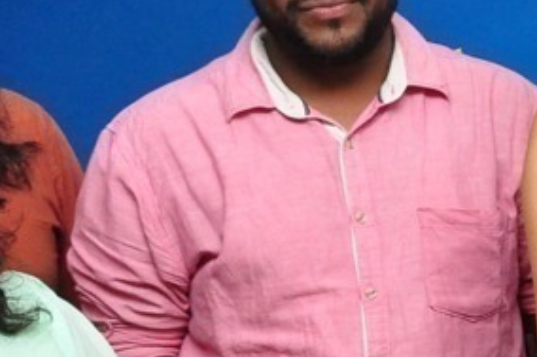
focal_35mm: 133
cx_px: 1104
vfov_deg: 10.2
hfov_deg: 13.1
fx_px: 1984
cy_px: 364
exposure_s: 1/125
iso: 1250
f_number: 8
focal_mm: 21
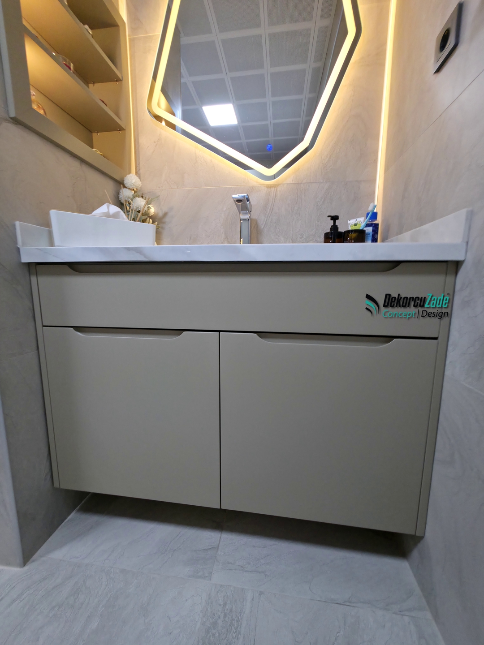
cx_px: 242
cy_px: 322
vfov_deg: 106.2
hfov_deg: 89.9
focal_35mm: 13
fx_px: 242
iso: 100
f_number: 1.9
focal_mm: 2.2
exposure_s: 1/50
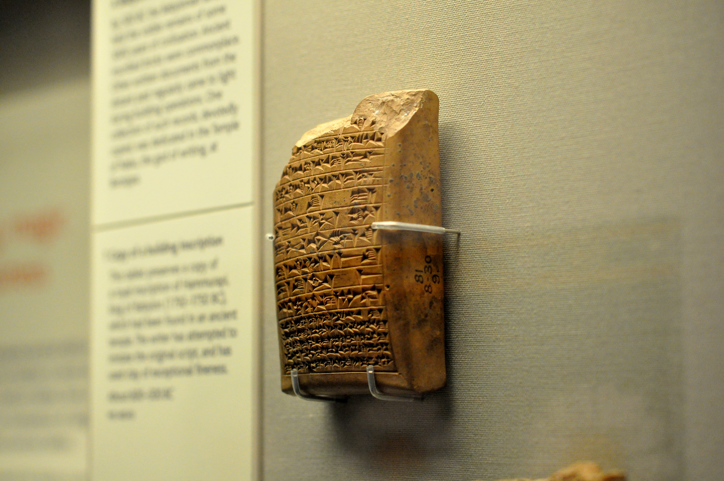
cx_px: 362
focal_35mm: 90
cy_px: 240
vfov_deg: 15.2
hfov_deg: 22.6
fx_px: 1808
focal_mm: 60
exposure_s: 1/250
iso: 2500
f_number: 4
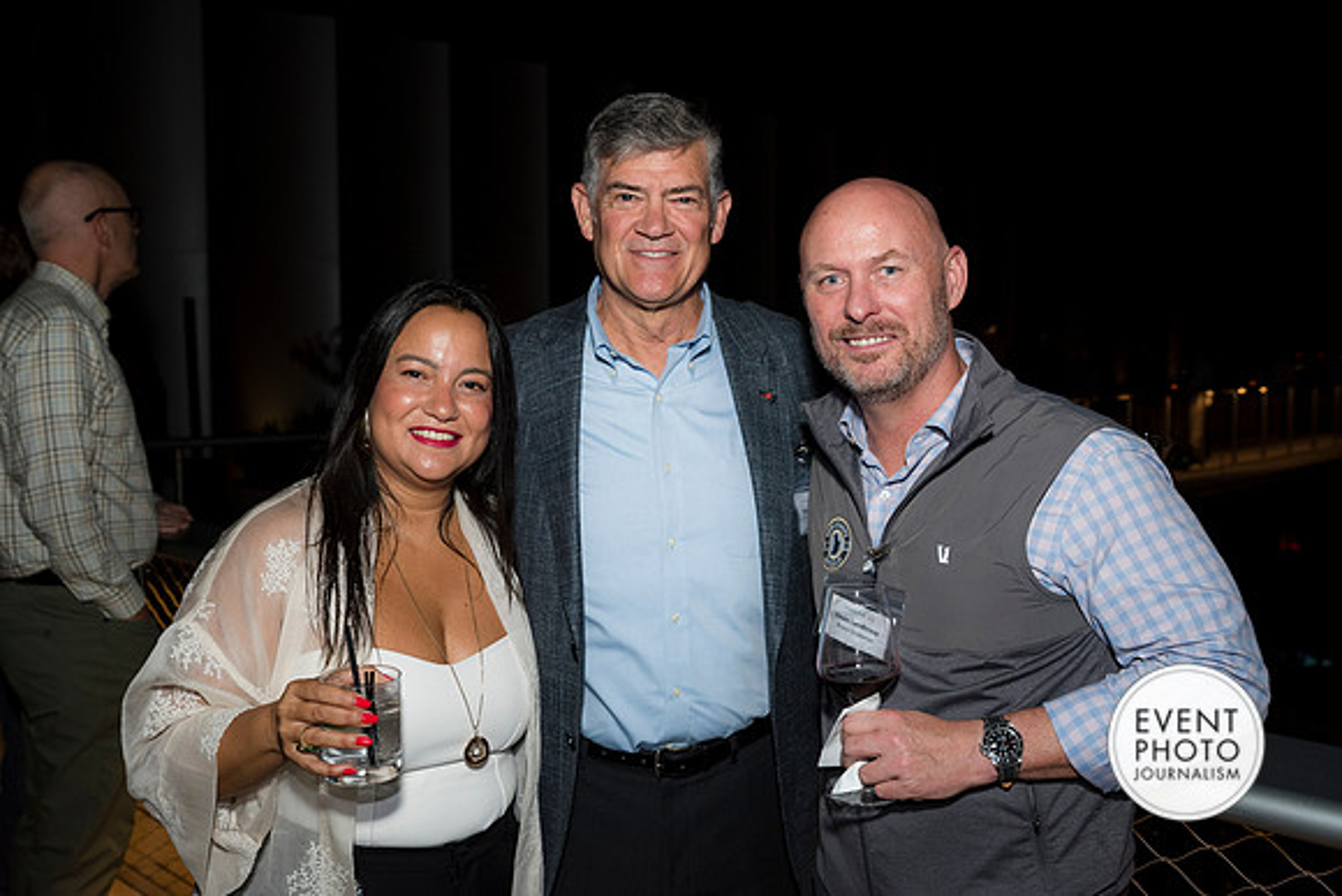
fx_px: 1305
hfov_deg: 54.4
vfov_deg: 37.9
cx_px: 671
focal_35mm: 35
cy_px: 448
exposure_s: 1/125
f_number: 5
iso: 800
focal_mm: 35
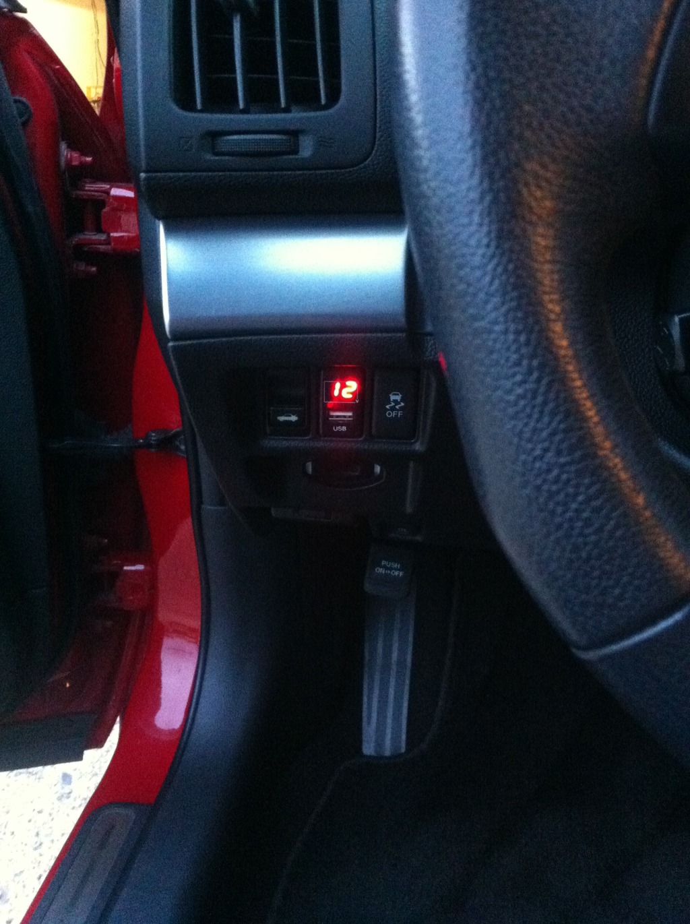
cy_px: 462
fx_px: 933
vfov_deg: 52.7
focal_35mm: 35
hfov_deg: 40.6
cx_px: 345
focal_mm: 3.85
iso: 1000
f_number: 2.8
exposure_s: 1/15
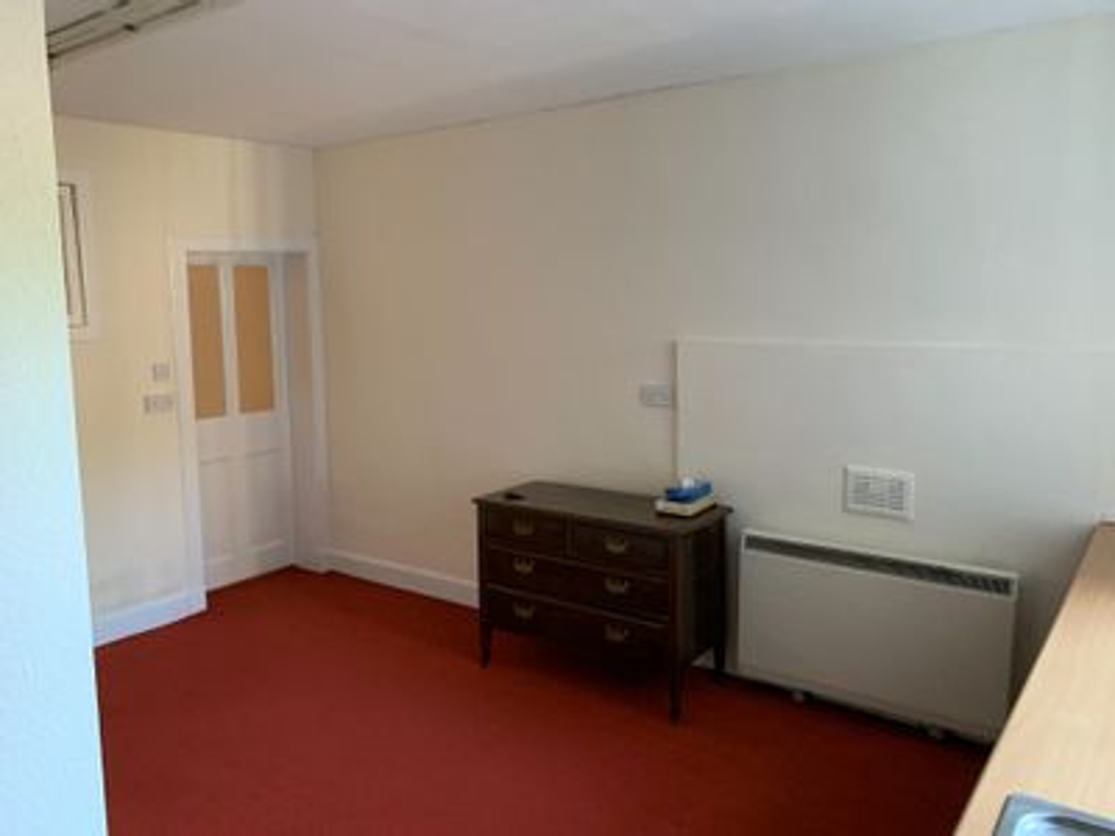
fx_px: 837
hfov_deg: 67.3
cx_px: 558
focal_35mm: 26
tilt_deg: -5.4
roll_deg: +0.2
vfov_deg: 53.1
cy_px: 418
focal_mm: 4.25
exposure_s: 1/54
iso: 400
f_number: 1.8
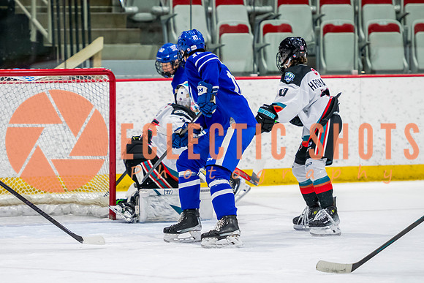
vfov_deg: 4.4
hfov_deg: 6.6
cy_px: 162
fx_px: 3651
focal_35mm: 310
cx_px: 157
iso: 1600
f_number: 3.2
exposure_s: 1/800
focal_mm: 170
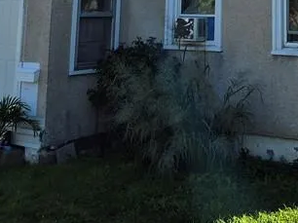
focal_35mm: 77
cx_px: 250
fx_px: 662
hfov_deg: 24.8
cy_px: -118
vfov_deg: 17.1
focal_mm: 5.4
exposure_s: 1/1316
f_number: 1.8
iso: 25
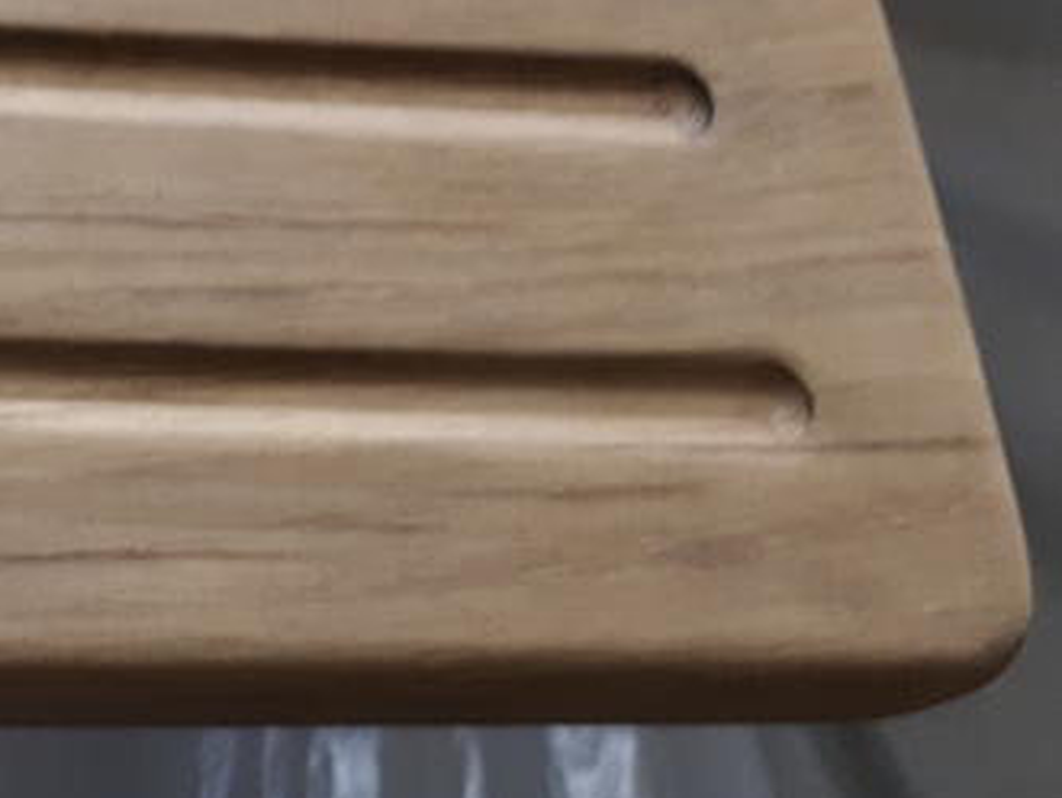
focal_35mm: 90
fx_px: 2763
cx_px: -705
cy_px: 111
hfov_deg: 18.3
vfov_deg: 16.3
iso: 125
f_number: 1.9
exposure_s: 1/33
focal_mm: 3.6
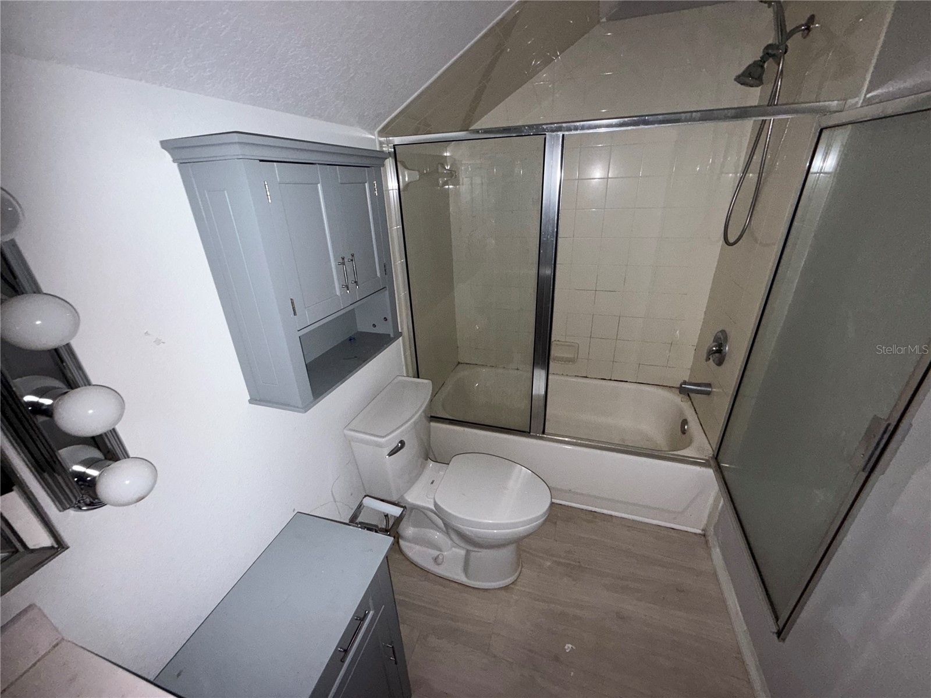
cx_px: 466
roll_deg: +0.5
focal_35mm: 14
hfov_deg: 102.1
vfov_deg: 85.7
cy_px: 349
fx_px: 377
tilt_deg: -26.2
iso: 125
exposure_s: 1/30
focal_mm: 2.22
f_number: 2.2
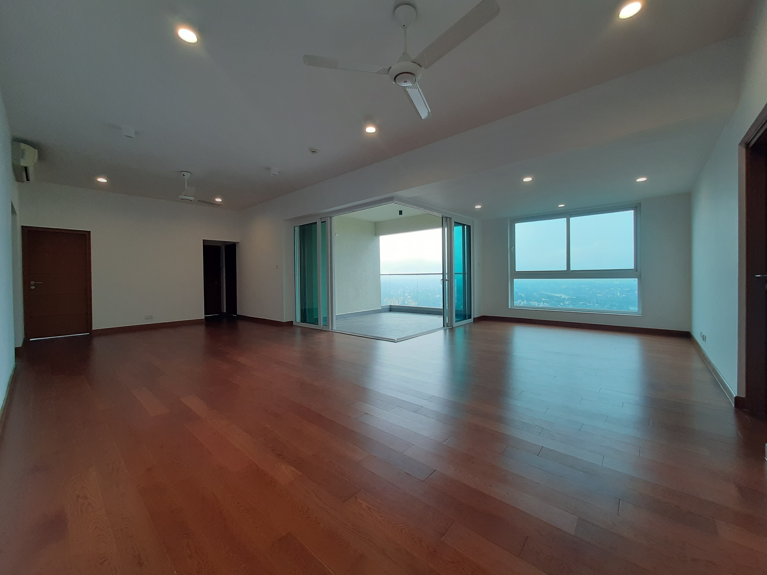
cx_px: 384
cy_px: 288
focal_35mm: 13
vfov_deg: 89.9
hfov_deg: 106.2
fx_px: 288
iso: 50
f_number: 2.2
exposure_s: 1/100
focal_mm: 1.42
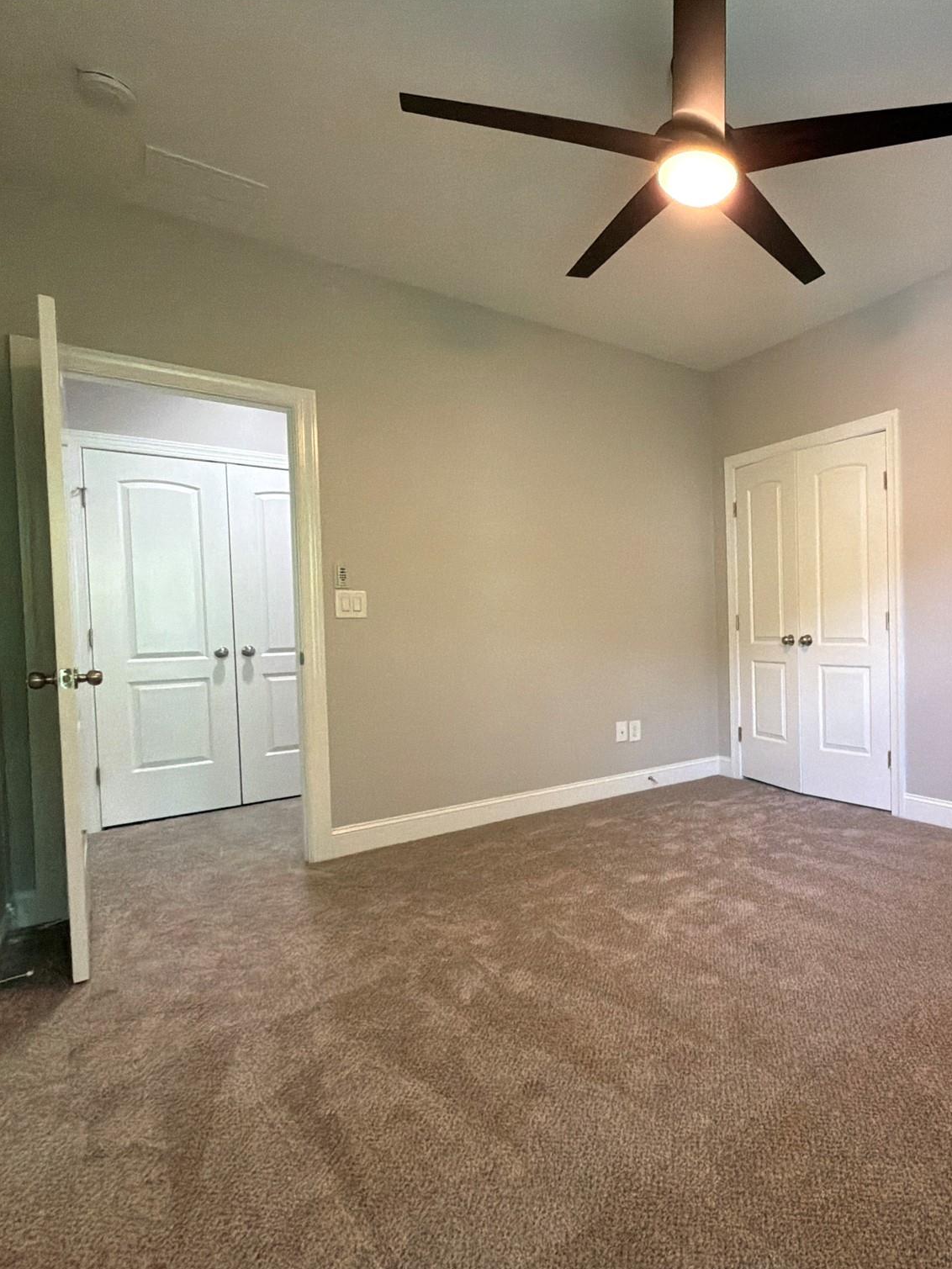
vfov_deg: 84.7
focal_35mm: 19
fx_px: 697
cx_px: 766
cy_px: 642
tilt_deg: -1.8
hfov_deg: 62.7
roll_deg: +1.7
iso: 500
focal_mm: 2.22
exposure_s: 1/60
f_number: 2.2
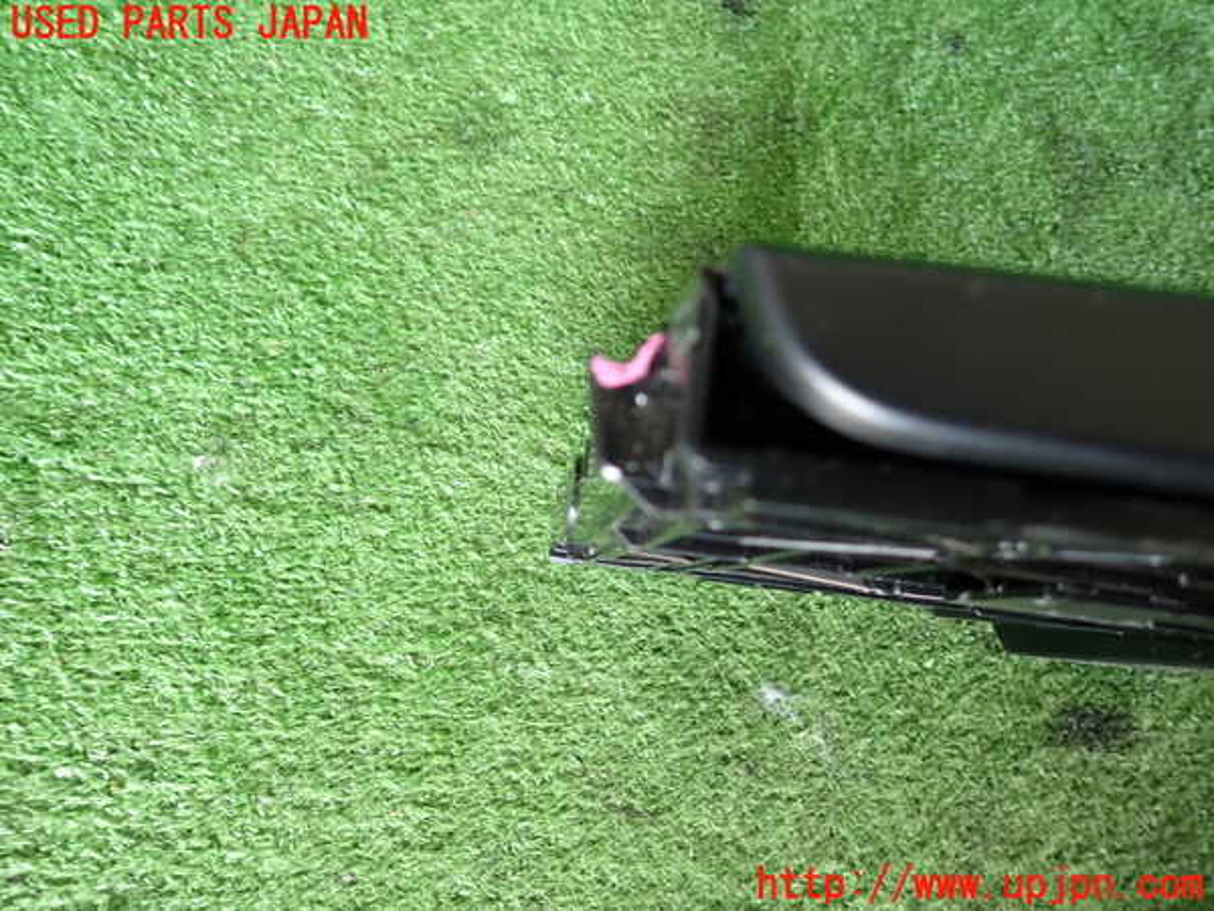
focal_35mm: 25
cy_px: 456
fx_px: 877
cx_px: 607
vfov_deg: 54.9
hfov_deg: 69.4
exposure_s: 1/40
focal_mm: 4.5
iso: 200
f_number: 2
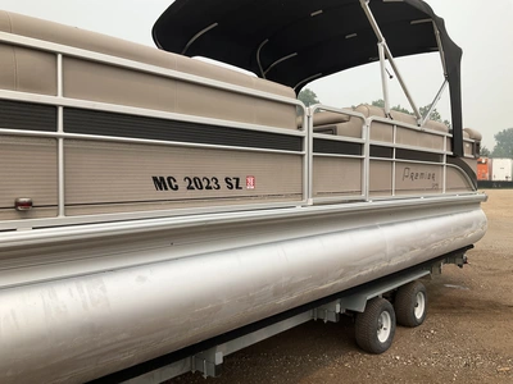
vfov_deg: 48.2
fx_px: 430
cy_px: 192
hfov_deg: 61.7
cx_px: 256
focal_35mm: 29
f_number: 1.8
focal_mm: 3
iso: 25
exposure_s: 1/1984
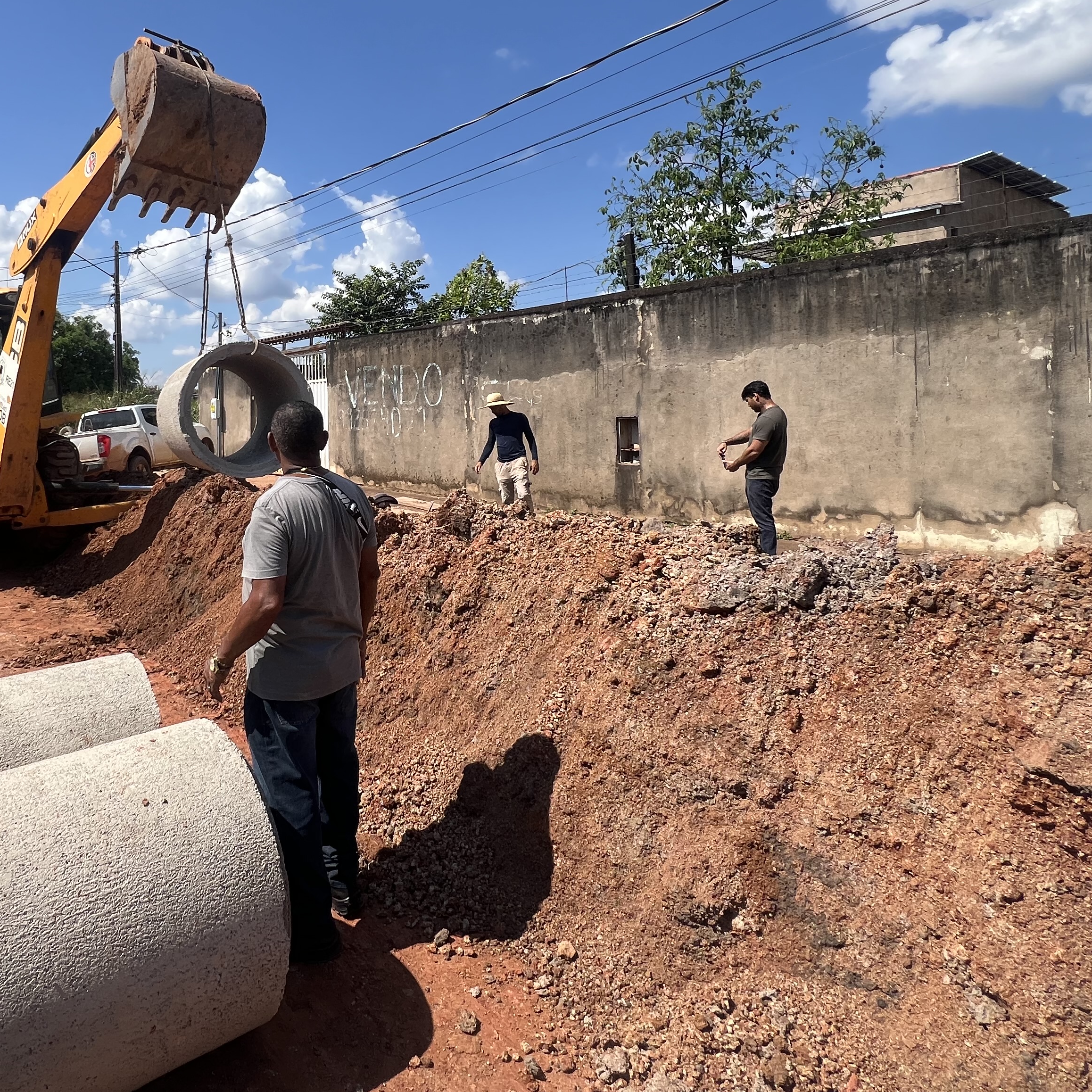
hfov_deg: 71.3
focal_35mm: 20
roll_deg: +1.0
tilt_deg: +2.7
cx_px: 315
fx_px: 714
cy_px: 383
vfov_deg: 73.0
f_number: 1.8
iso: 32
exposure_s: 1/1815
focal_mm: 1.57
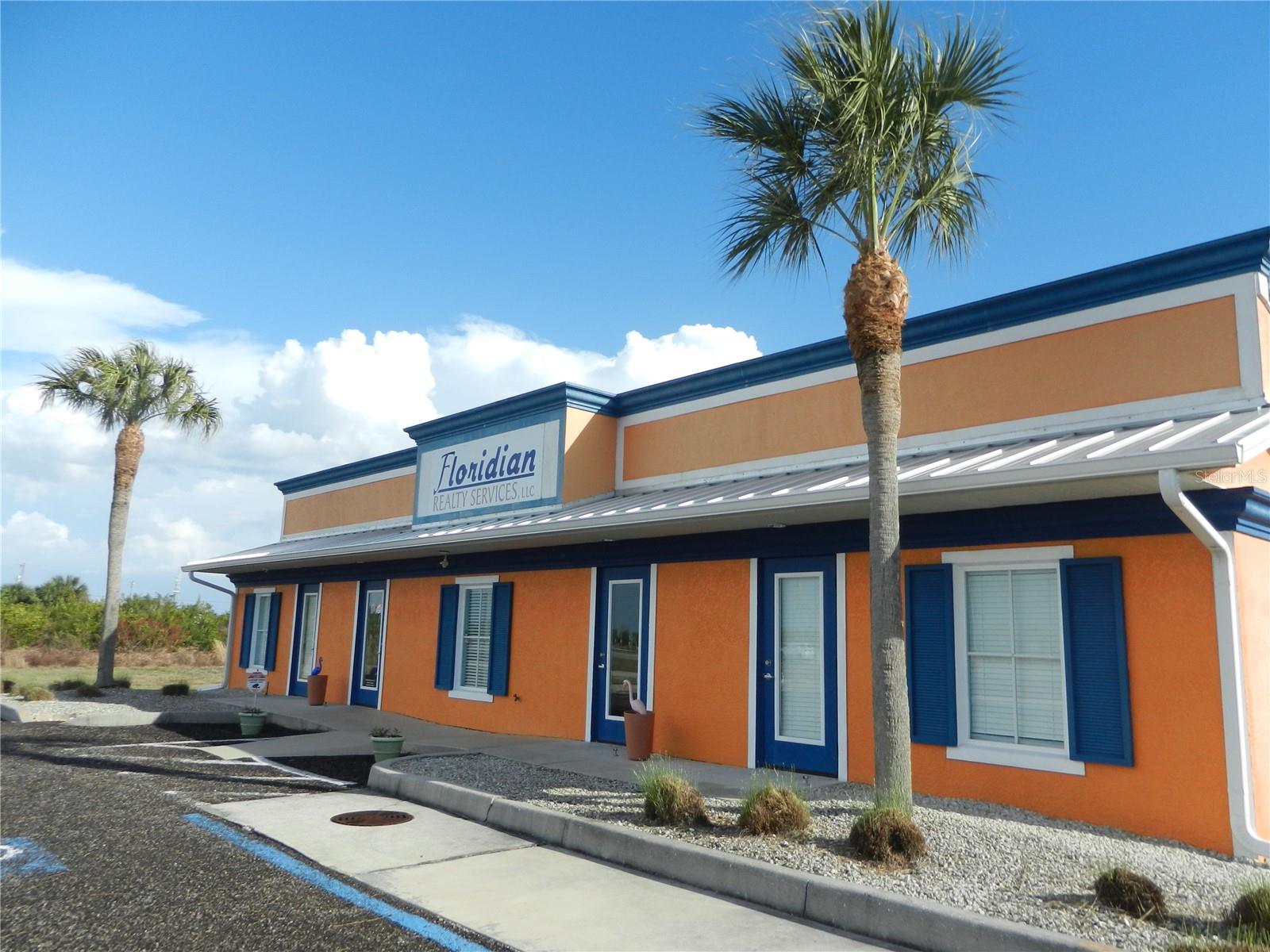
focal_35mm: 25
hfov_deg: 69.4
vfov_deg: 54.9
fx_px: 917
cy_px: 476
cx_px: 635
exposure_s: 1/1600
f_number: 3.5
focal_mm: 4.5
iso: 160
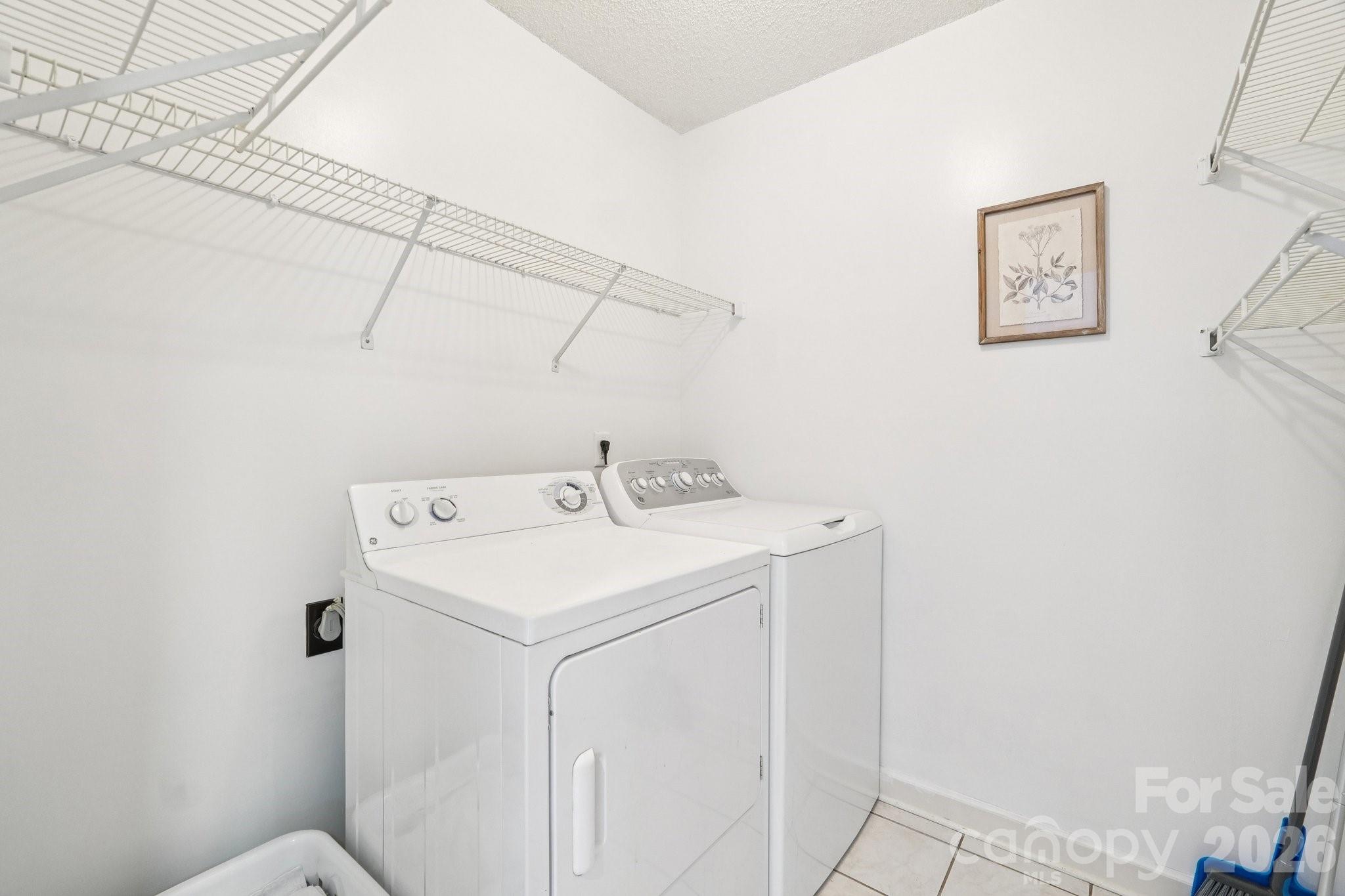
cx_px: 672
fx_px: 560
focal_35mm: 15
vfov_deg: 77.3
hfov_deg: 100.4
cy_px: 448
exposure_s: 1/3.33
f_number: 8
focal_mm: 10
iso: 400
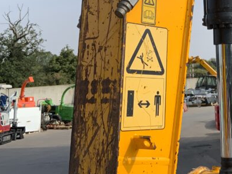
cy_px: -26
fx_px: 503
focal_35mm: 75
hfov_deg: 25.1
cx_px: 212
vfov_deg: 18.7
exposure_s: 1/1577
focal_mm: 3
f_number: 1.8
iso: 16
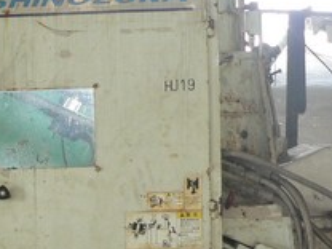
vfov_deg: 14.0
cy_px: 259
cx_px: 69
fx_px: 997
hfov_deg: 18.7
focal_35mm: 104
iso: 200
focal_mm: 6
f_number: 2.8
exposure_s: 1/50
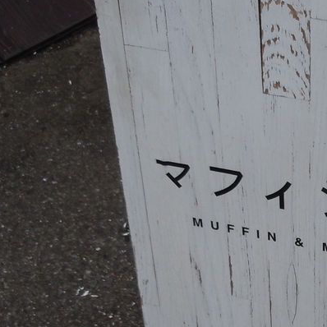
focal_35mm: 88
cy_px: 269
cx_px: 334
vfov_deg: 19.5
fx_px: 940
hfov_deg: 19.1
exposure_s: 1/400
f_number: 4
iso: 100
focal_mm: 5.9
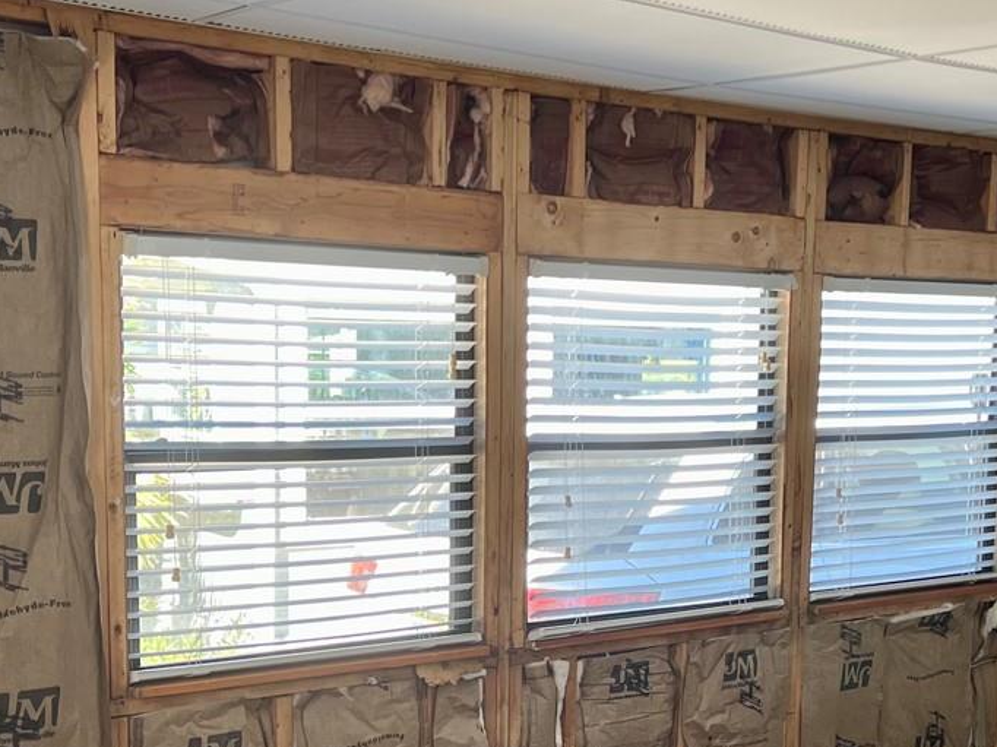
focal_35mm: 61
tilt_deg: -9.0
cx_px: 602
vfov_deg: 23.6
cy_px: 617
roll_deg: -0.7
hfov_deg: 31.6
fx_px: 1756
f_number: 1.5
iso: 50
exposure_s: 1/121
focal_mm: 5.7
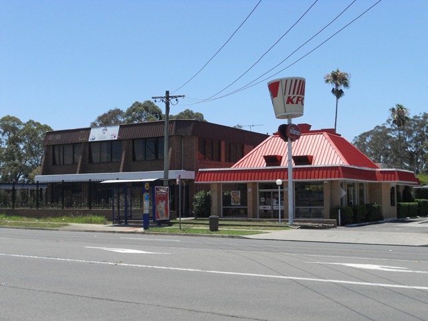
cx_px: 214
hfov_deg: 41.2
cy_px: 160
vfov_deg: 31.5
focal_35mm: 46
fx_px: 569
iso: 80
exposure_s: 1/640
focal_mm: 8.2
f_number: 4.3
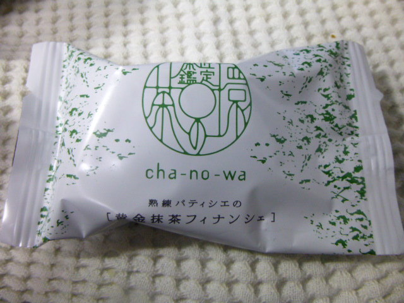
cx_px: 202
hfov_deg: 69.4
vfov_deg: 54.9
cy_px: 152
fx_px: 292
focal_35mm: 25
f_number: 3.1
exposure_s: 1/50
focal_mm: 4.5
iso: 400
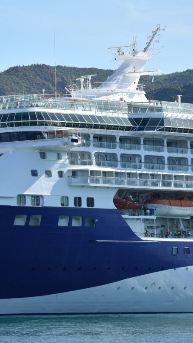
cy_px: 169
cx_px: -58
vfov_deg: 12.4
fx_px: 1583
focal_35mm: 174
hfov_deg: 6.9
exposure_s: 1/500
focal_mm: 70
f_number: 8
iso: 250
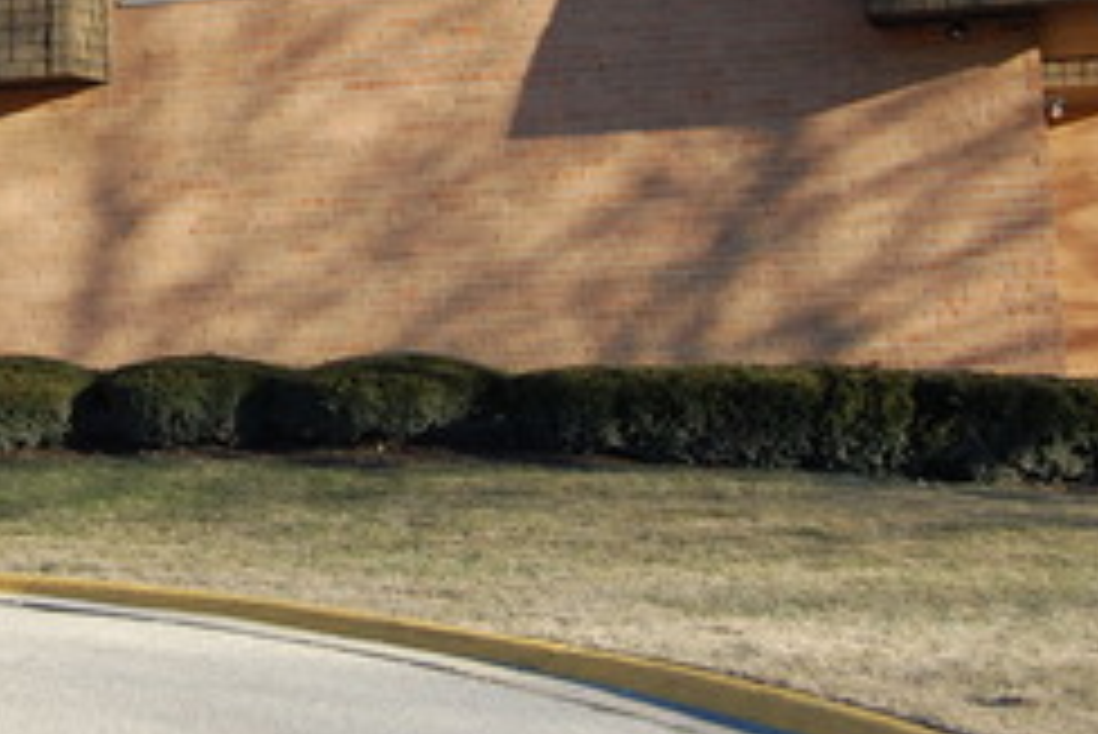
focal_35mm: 90
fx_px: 2756
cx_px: -230
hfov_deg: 21.0
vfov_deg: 14.9
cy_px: -32
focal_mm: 23
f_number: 8
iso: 200
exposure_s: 1/250
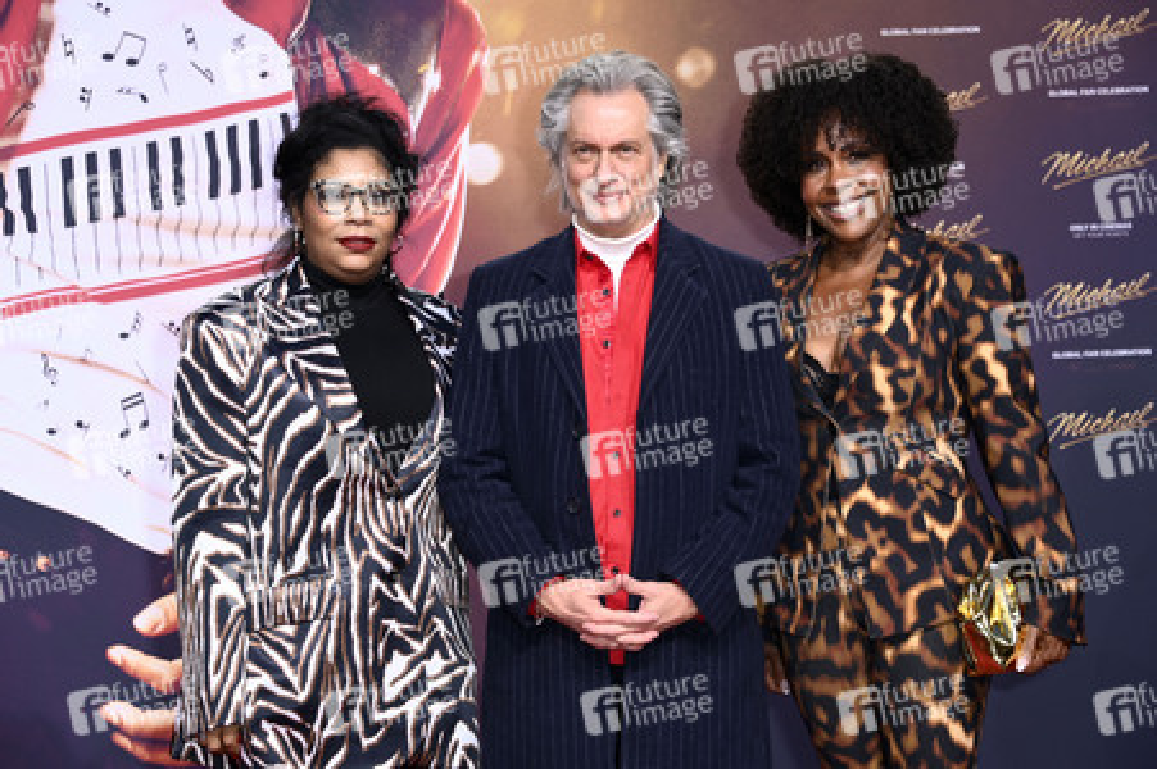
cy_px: 384
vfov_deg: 15.2
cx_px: 578
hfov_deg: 22.6
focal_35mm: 90
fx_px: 2890
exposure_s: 1/250
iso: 400
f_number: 5.6
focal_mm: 90
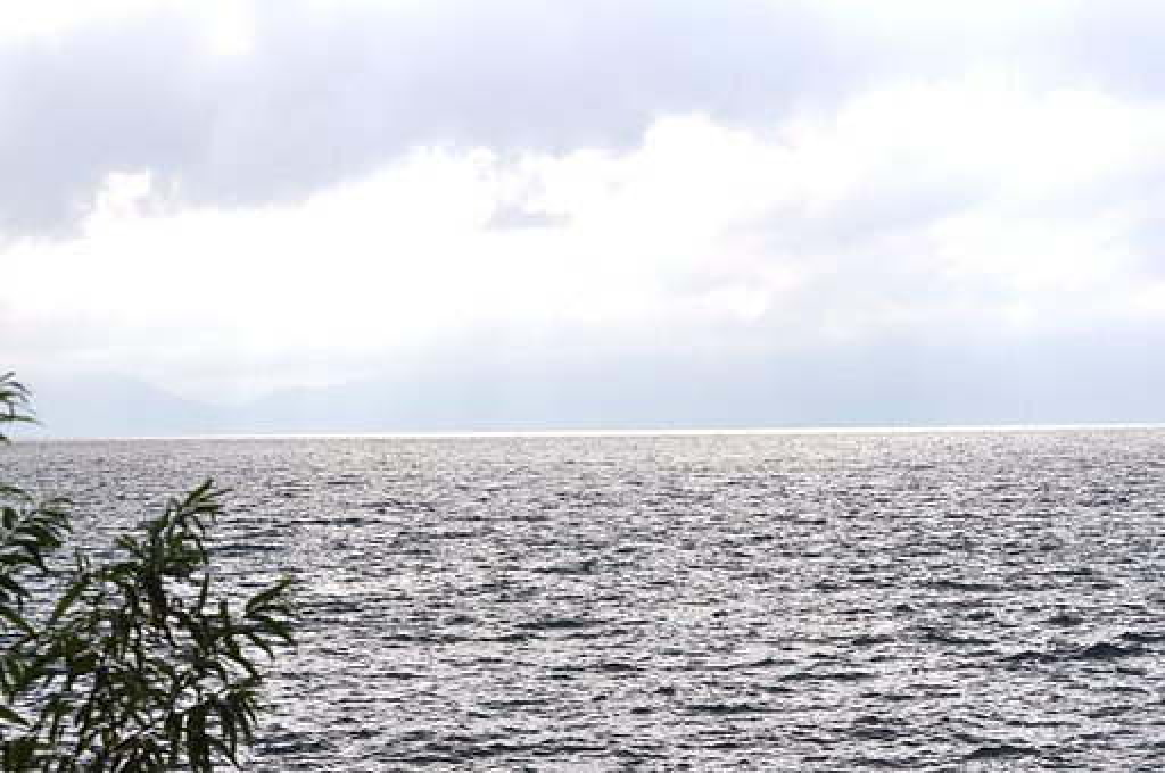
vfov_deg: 16.5
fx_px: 2666
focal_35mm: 82
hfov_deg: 24.6
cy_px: 386
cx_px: 582
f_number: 10
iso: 200
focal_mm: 55
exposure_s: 1/400
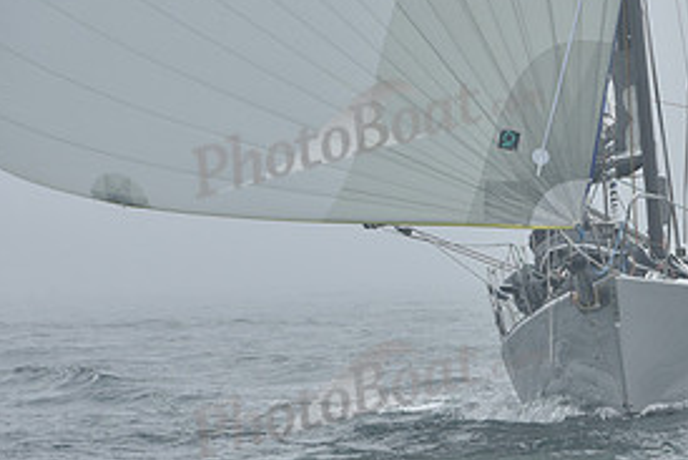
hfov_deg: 4.9
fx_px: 8107
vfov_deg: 3.2
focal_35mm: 424
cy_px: 227
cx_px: 678
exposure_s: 1/800
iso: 250
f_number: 10
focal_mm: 200
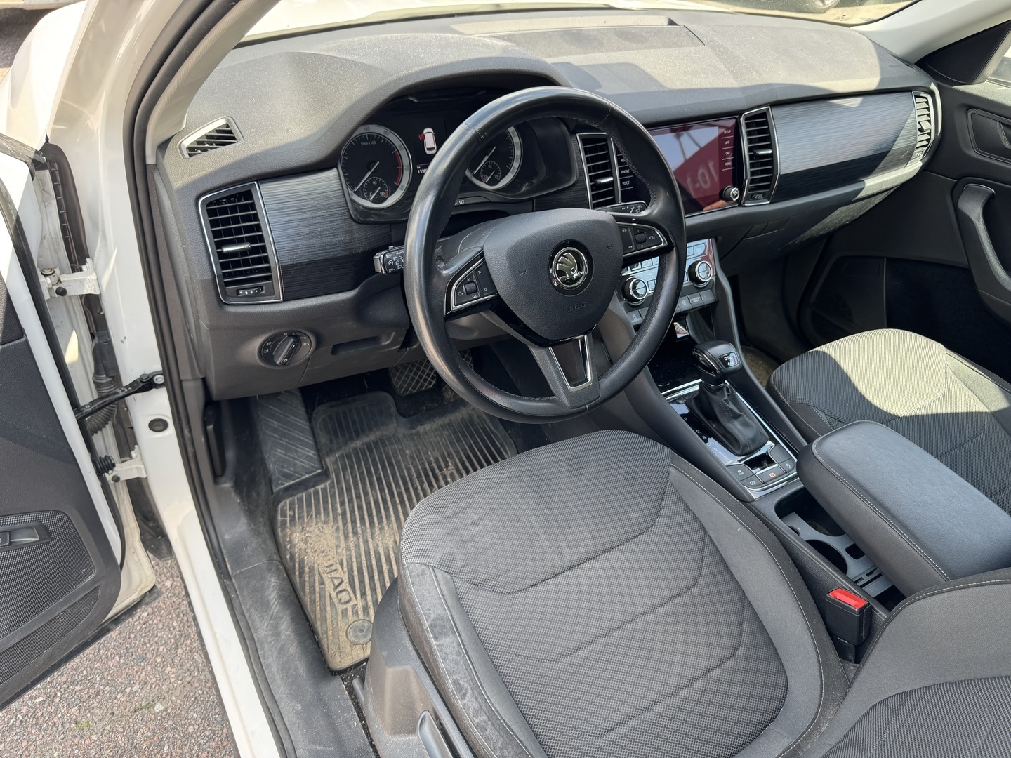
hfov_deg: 71.6
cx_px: 506
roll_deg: -7.5
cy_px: 379
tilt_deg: -40.3
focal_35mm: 24
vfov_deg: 56.8
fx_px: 701
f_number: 1.78
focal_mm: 6.76
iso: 80
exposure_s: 1/182
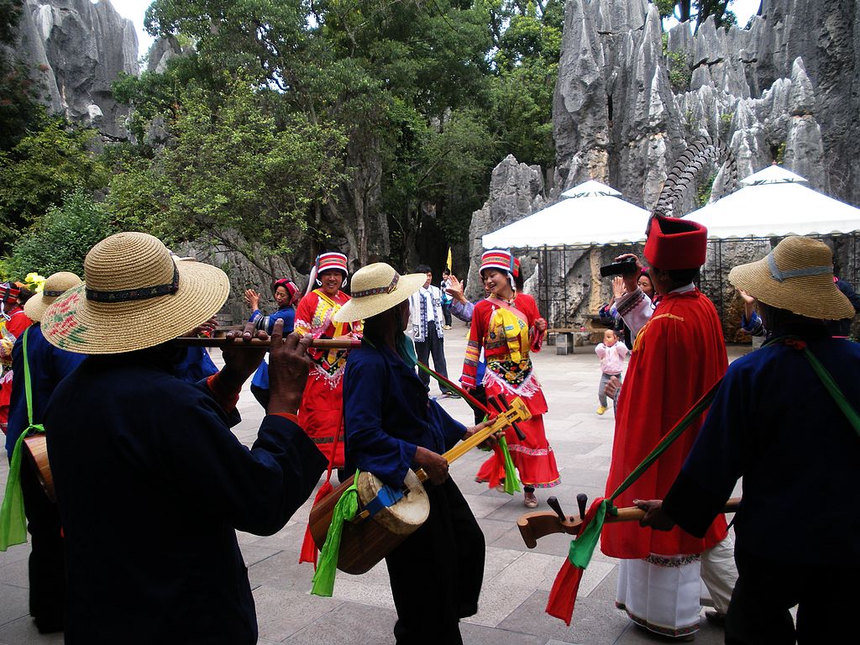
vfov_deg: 39.7
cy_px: 322
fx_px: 894
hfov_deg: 51.4
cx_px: 430
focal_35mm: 36
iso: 64
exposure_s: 1/189
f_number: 3.5
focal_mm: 6.3
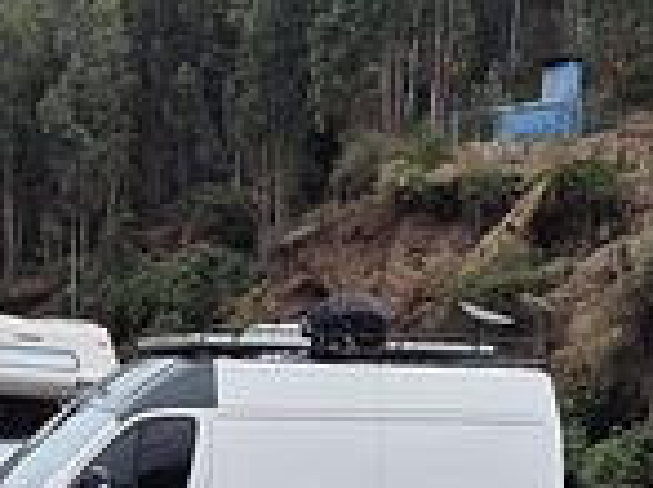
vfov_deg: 20.7
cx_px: 202
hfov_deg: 28.7
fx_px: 1263
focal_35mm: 67
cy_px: 559
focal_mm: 5.4
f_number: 1.8
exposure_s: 1/918
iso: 25
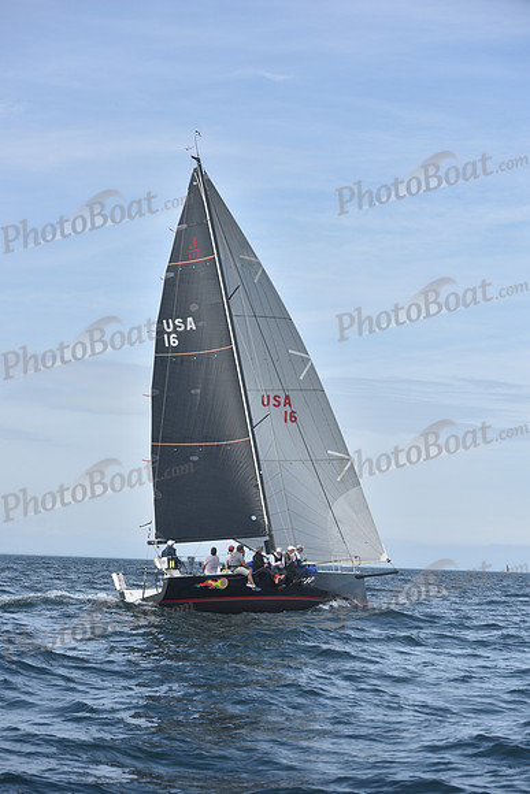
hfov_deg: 19.5
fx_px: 1545
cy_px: 397
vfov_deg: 28.8
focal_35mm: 70
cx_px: 265
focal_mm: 70
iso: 200
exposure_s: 1/1250
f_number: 5.6
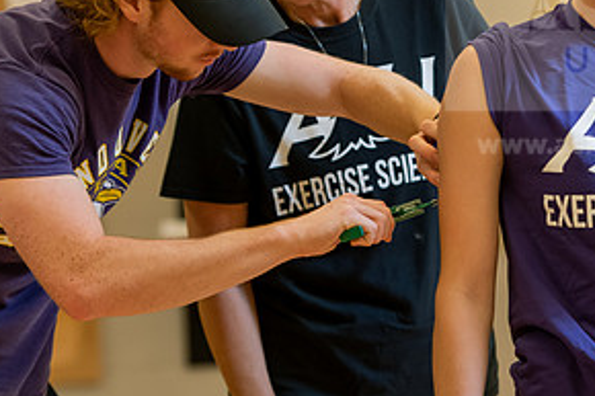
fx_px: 3964
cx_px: 384
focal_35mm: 240
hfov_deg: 8.6
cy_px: 188
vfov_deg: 5.7
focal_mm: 120
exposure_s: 1/160
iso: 500
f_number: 3.2
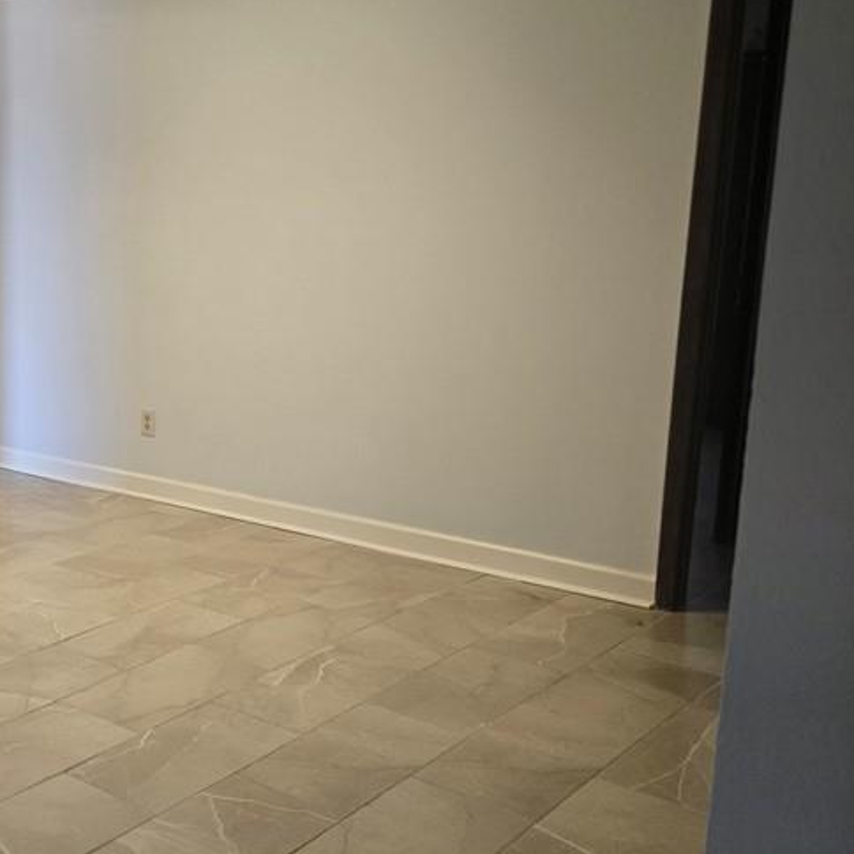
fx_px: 1200
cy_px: 445
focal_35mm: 43
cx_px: -42
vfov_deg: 39.2
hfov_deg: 34.7
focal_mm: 5.4
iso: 160
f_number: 1.8
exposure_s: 1/120
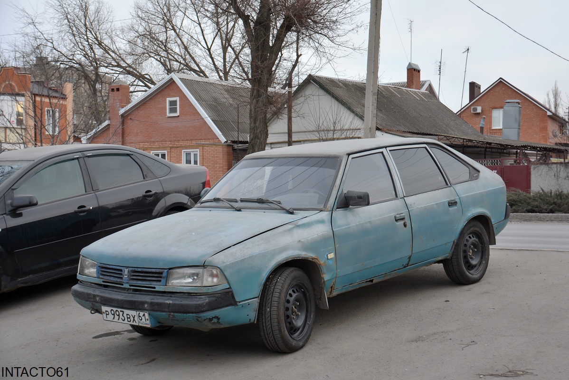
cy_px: 190
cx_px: 284
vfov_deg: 23.8
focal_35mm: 57
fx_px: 901
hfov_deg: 35.0
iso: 200
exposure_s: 1/160
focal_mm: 38
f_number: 6.3
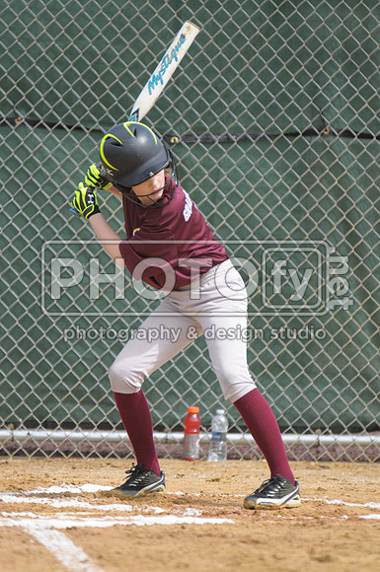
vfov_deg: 3.4
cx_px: 190
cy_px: 286
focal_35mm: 600
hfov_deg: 2.3
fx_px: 9528
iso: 400
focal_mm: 400
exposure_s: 1/1600
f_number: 4
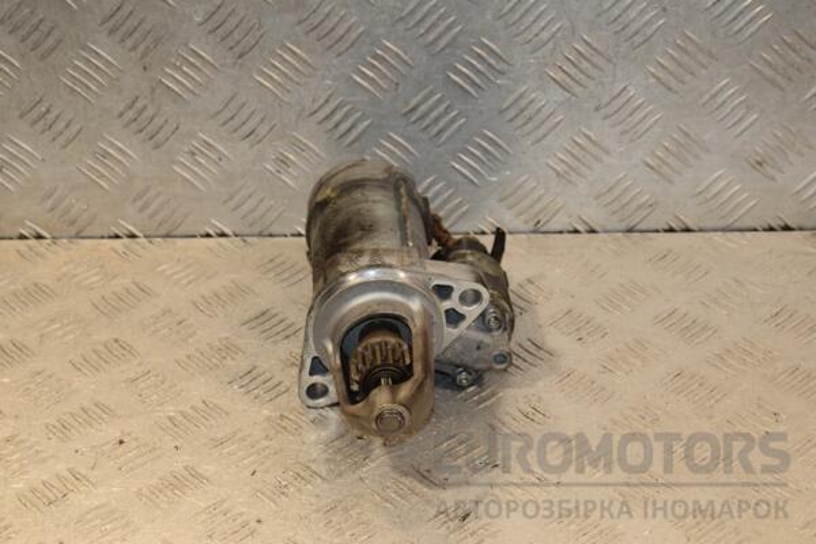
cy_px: 272
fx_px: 1768
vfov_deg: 17.5
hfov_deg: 26.0
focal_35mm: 78
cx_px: 408
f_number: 8
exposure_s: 1/200
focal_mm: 52
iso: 800
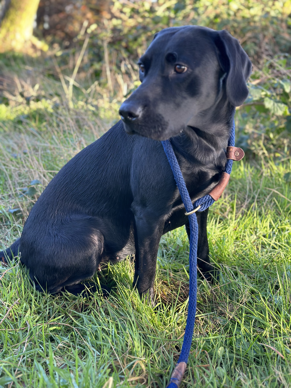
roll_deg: -1.0
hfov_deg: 30.3
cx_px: 146
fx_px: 538
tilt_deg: -21.0
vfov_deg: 39.7
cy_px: 194
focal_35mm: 48
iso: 125
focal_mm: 6.86
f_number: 1.78
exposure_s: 1/121
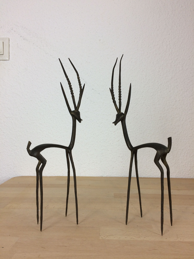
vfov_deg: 61.7
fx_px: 217
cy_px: 130
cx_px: 97
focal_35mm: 29
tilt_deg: -1.2
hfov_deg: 48.2
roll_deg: +0.7
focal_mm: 4.15
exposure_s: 1/50
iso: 40
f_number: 2.2
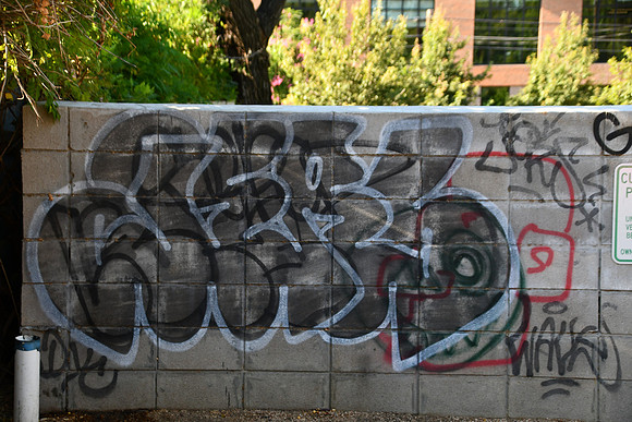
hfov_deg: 24.2
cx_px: 316
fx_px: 1475
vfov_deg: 16.3
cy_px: 211
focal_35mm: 84
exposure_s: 1/250
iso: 320
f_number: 5.6
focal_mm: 56
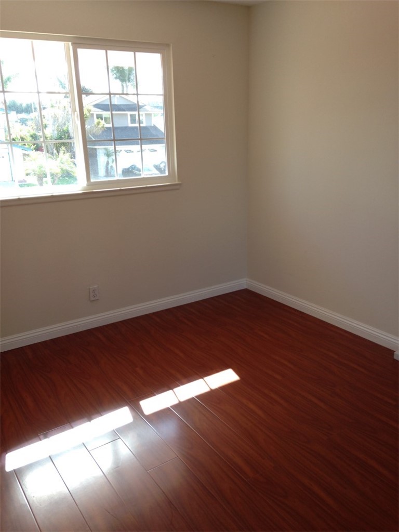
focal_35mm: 33
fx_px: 507
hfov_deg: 42.9
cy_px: 266
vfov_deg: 55.4
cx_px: 200
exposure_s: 1/60
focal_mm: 4.12
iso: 50
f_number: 2.4
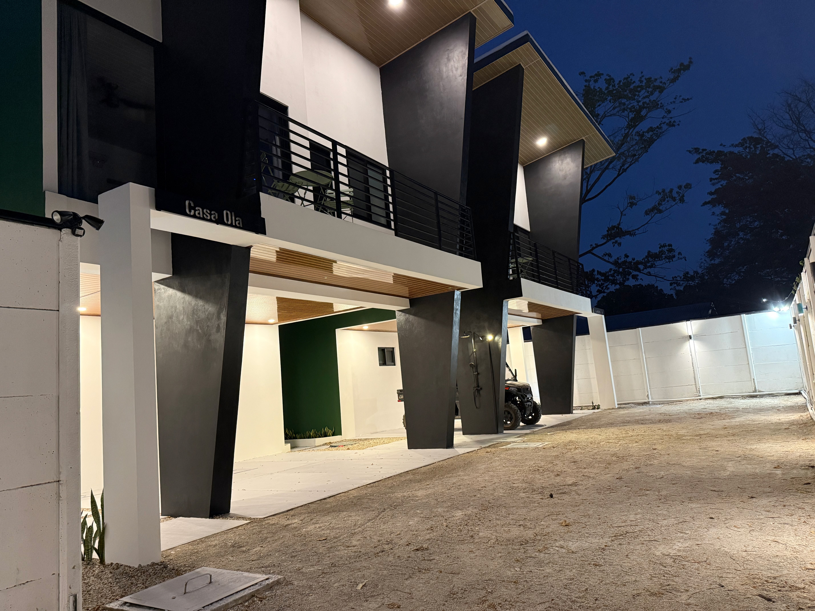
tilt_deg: +8.6
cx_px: 408
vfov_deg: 56.8
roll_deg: +5.5
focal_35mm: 24
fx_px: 565
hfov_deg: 71.6
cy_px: 306
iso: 500
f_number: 1.78
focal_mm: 6.76
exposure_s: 1/60
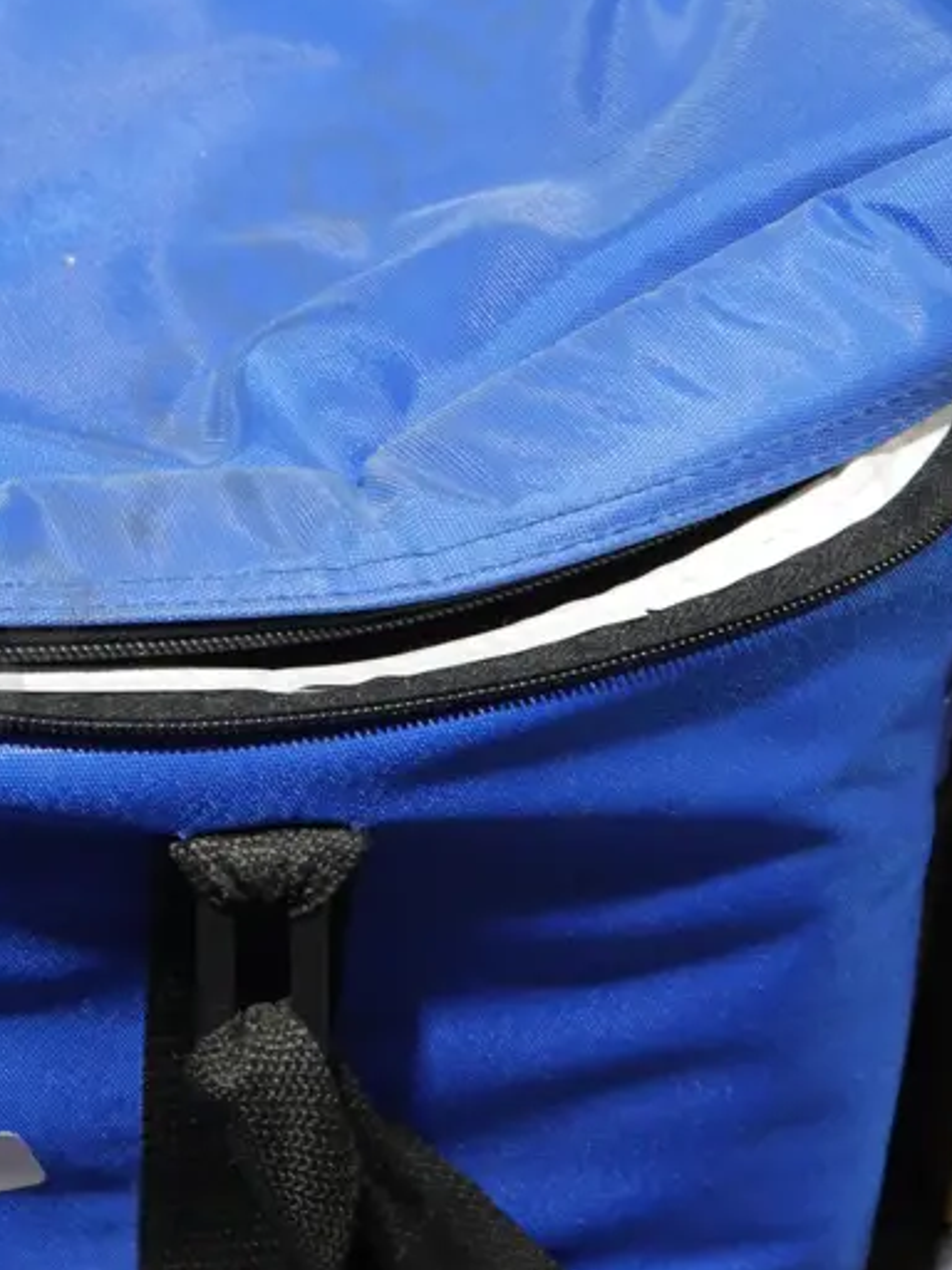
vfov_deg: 17.5
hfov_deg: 13.1
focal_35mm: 112
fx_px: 4107
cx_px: 120
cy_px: 476
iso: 1000
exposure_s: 1/60
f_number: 5.3
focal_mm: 28
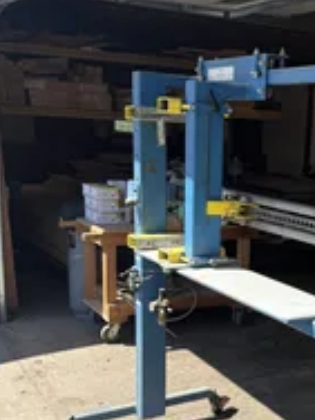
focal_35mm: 51
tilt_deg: -15.3
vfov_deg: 36.9
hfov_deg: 28.0
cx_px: 250
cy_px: 297
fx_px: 619
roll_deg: -2.0
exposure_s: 1/2370
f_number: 1.78
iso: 80
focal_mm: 6.76
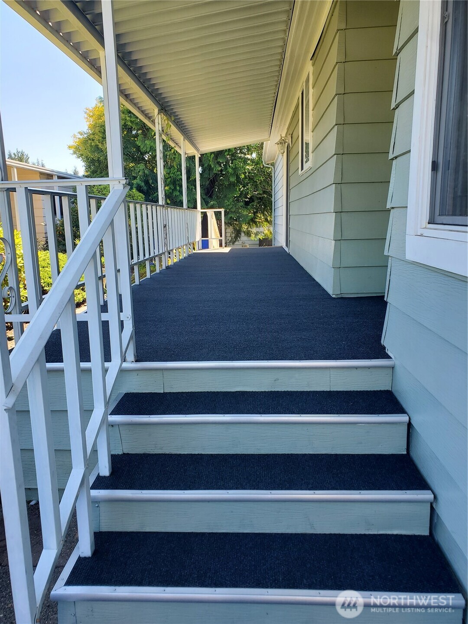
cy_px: 312
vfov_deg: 67.3
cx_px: 234
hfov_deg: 53.1
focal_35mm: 26
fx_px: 469
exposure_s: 1/166
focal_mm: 4.3
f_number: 2.4
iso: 50
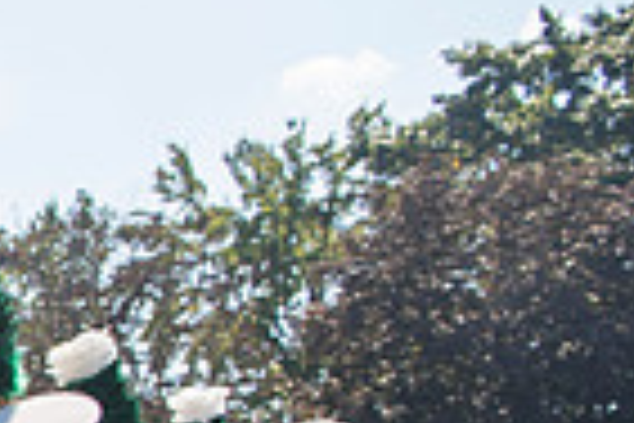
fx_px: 1743
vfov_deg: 13.0
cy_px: 664
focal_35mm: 99
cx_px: -643
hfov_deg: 16.0
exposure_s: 1/800
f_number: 5.6
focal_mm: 24
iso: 200
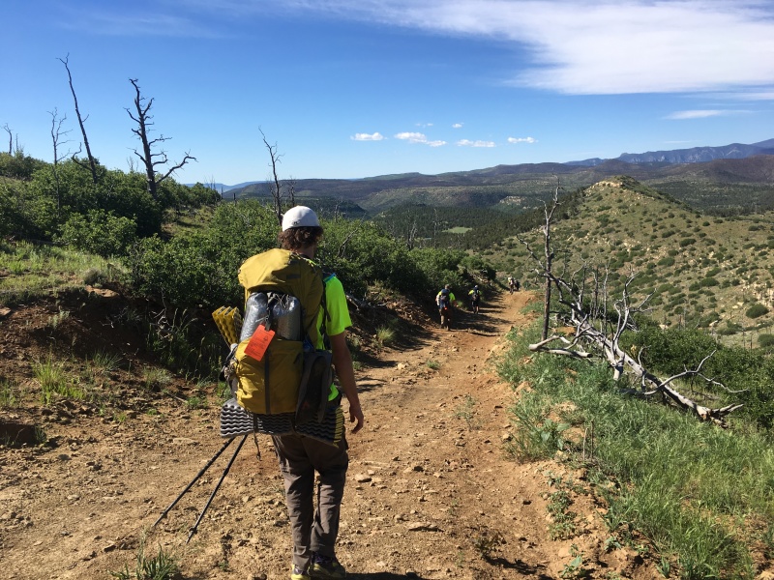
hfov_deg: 61.7
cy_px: 290
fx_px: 648
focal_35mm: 29
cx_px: 387
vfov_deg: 48.2
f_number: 2.2
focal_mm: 4.15
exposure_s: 1/1425
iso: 25
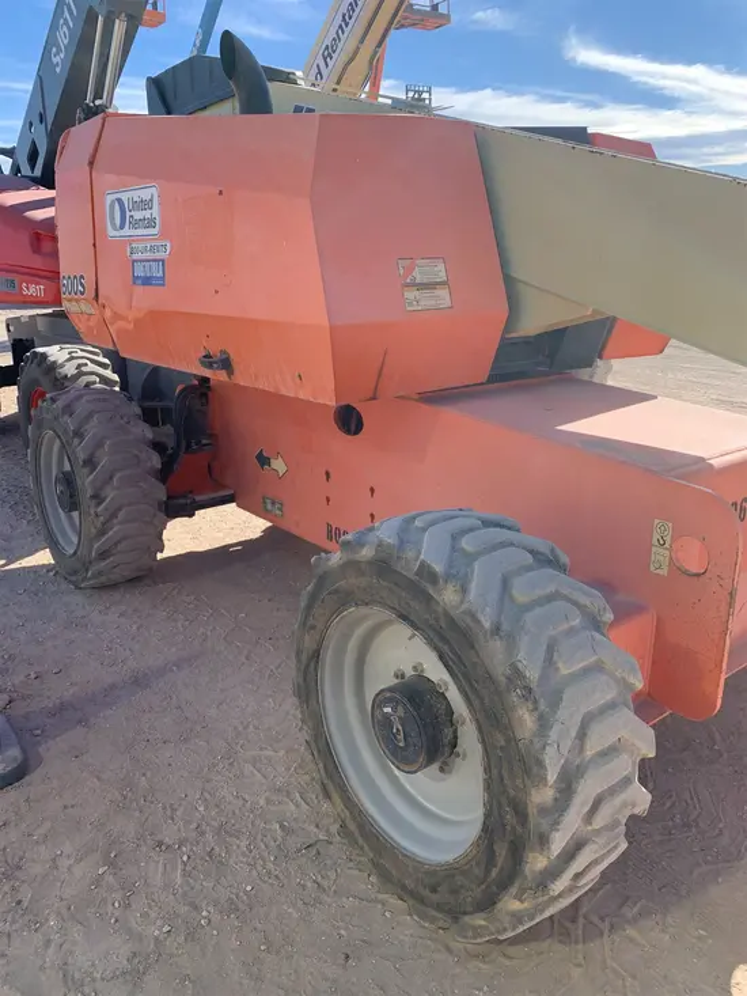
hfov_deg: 53.1
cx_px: 374
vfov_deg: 67.3
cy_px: 498
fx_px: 748
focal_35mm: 26
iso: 25
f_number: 1.8
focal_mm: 4.25
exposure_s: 1/954
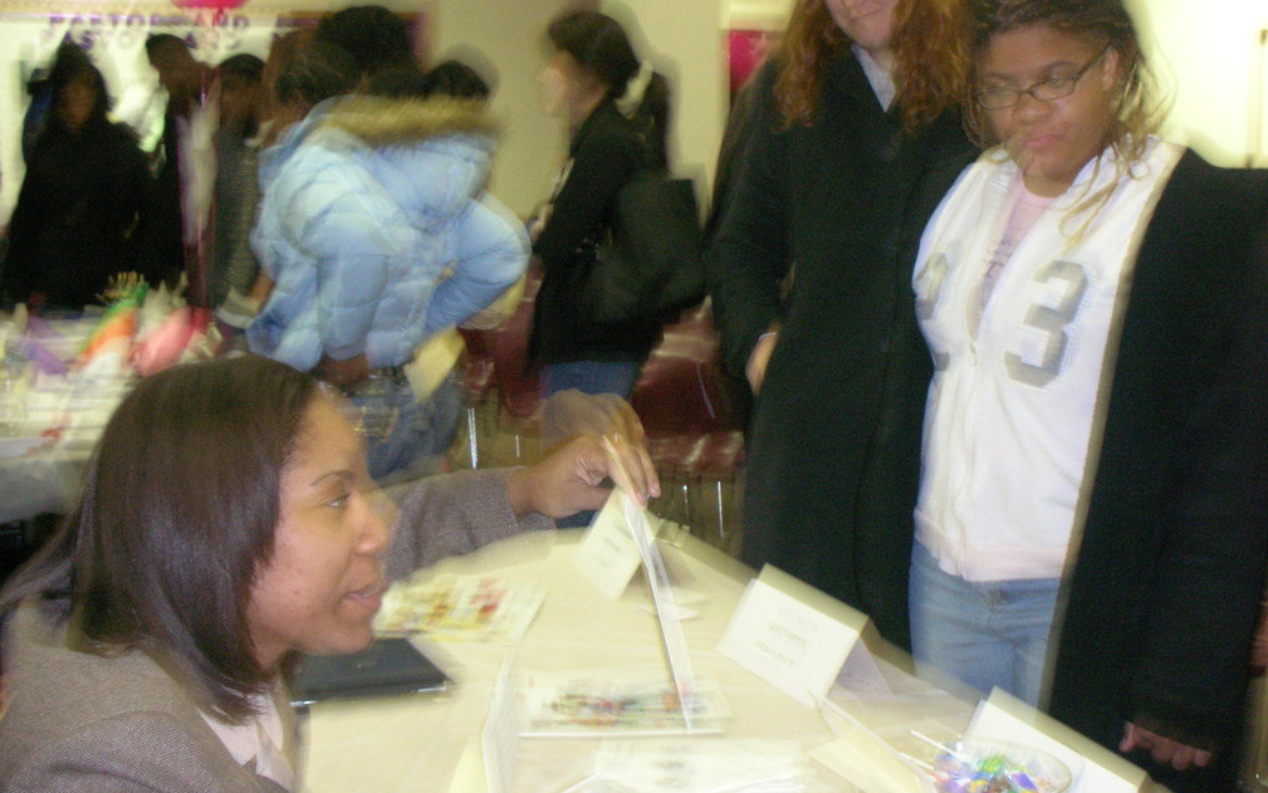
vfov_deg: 22.7
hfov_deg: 35.7
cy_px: 327
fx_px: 1970
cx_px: 641
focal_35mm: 57
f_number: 3.7
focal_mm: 8.8
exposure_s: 1/7
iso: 200
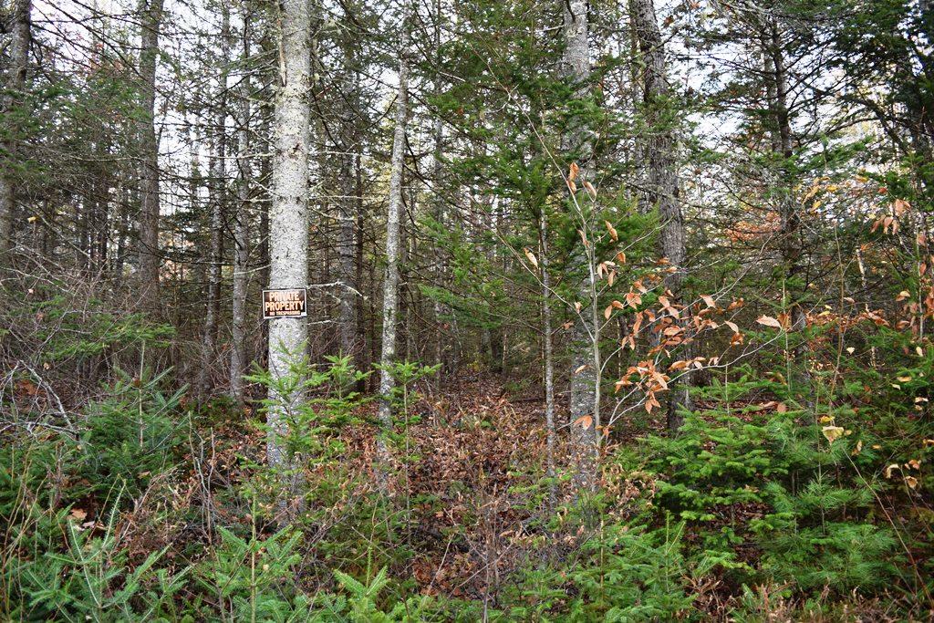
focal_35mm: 27
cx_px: 467
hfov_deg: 67.4
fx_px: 701
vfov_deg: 47.9
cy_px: 312
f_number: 5.6
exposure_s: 1/125
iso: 400
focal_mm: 18
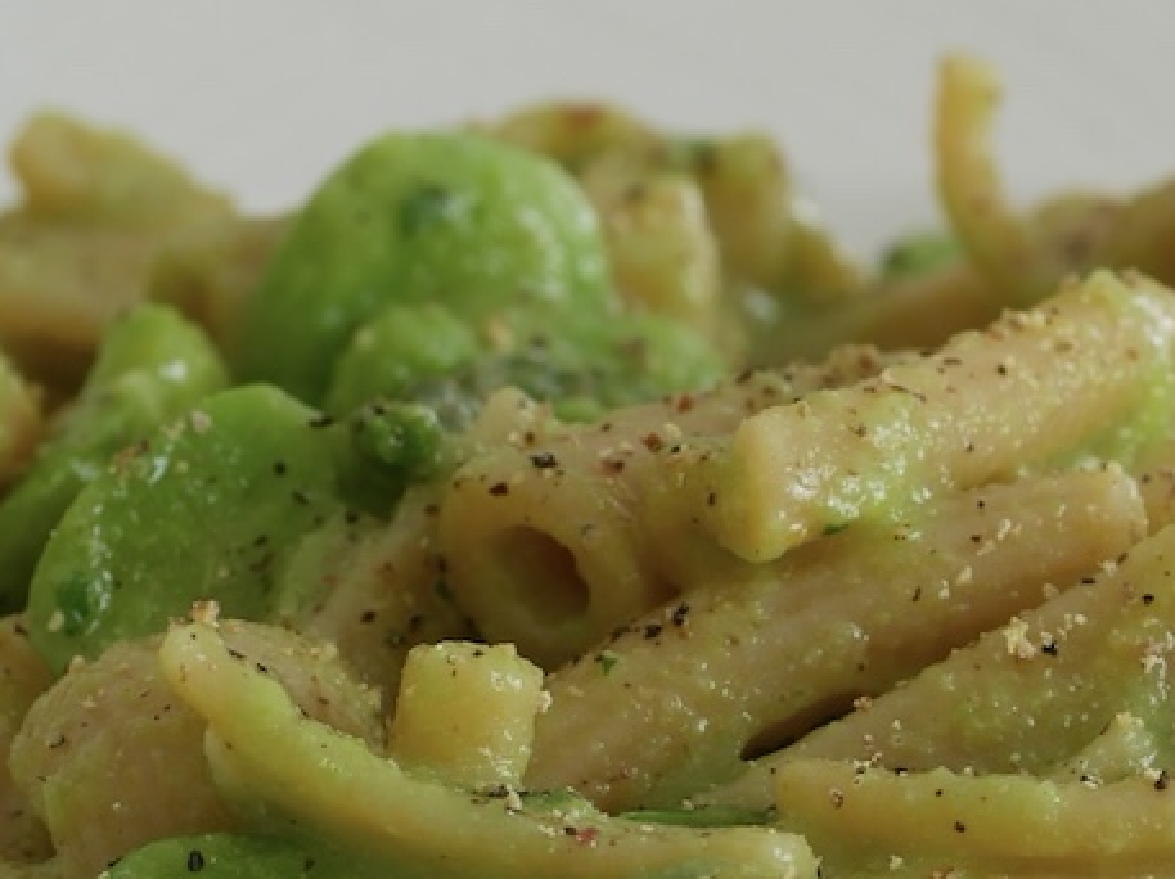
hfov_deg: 8.7
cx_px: 1368
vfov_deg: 6.6
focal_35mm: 226
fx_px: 7665
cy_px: 720
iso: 200
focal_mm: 43
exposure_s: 1/20
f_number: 5.6
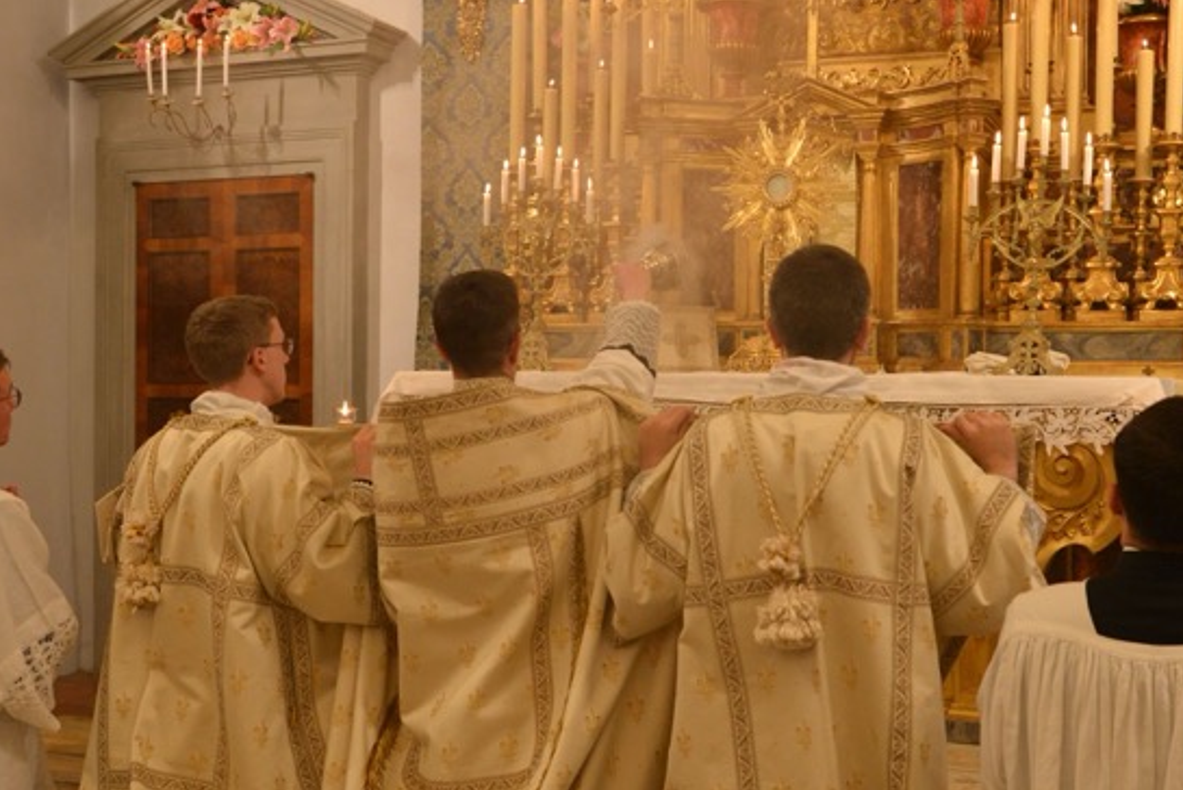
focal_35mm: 44
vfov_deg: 30.5
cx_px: 716
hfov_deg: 44.2
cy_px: 373
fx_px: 1447
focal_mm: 24
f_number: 5
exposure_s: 1/100
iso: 1600
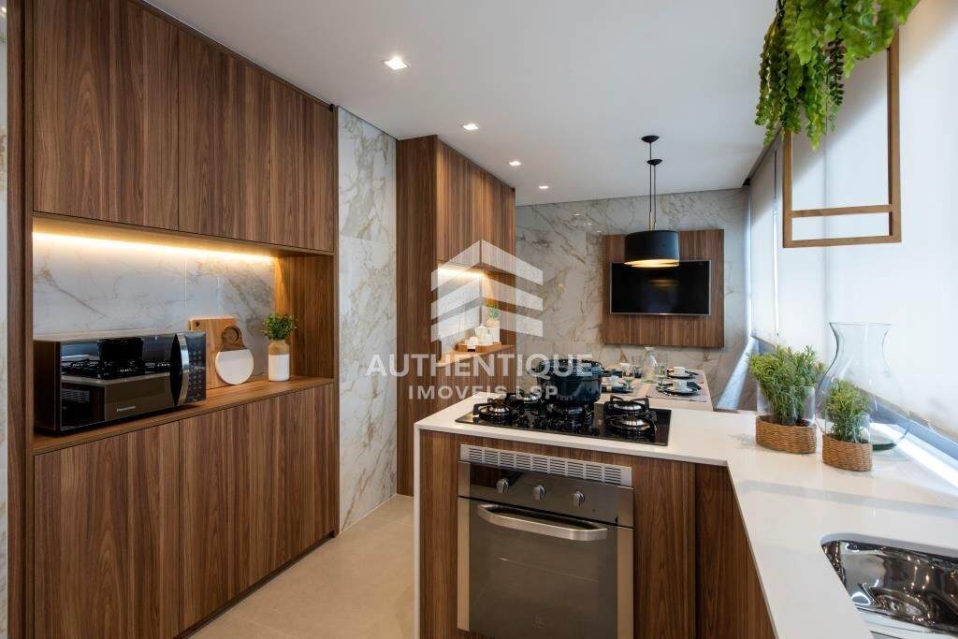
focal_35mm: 18
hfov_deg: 90.0
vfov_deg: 67.4
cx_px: 479
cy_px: 320
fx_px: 479
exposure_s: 1/1.25
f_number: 11
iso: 100
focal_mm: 18
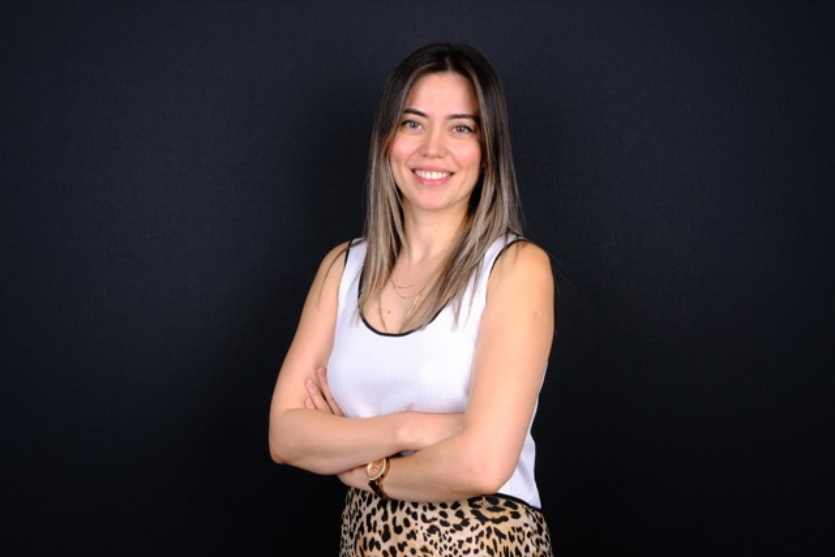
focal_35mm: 44
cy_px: 278
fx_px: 1021
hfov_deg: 44.5
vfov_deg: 30.5
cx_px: 418
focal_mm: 29.2
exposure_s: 1/60
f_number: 10
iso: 200
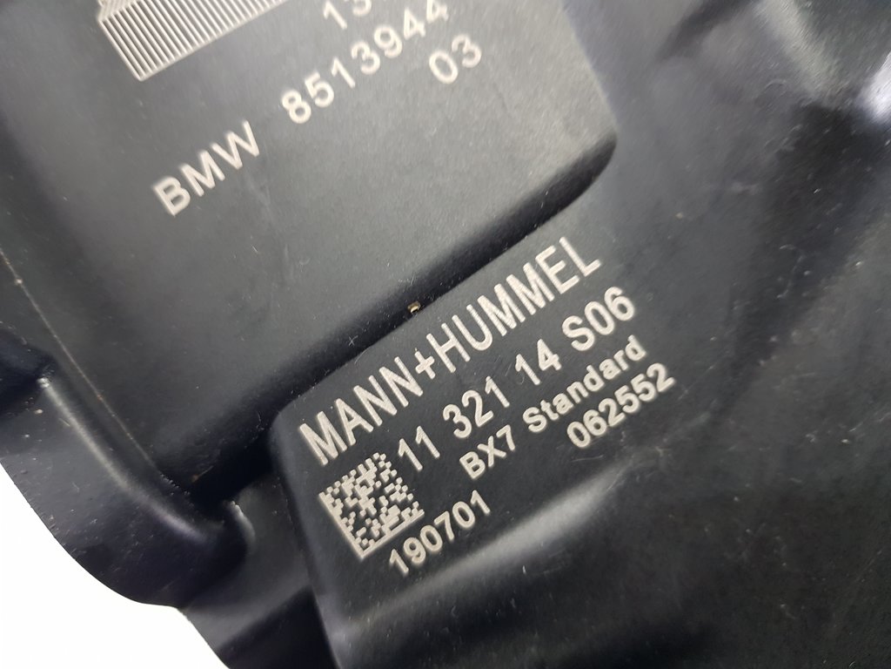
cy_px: 334
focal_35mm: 26
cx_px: 446
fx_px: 669
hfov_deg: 67.3
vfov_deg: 53.1
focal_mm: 4.2
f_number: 1.7
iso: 200
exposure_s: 1/50
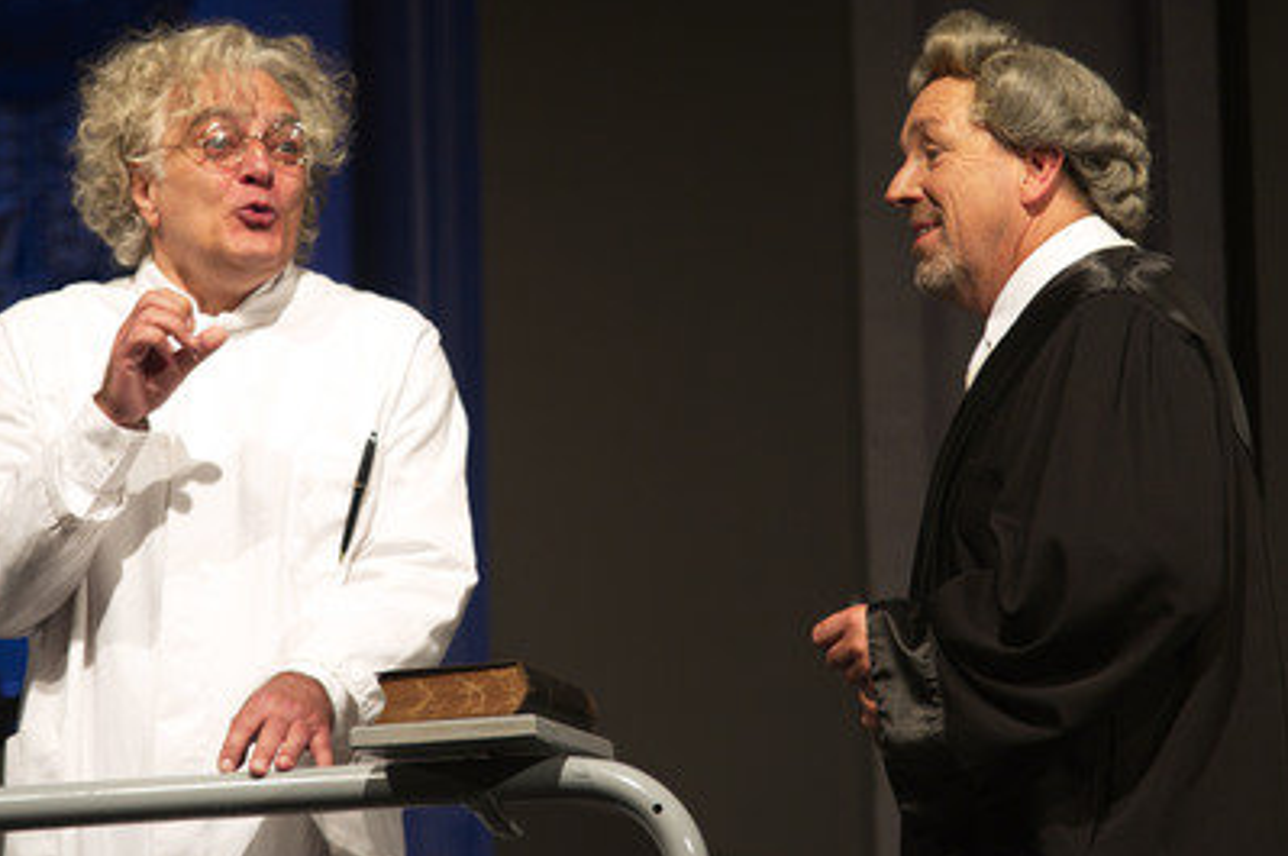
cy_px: 397
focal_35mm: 164
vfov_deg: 8.3
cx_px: 586
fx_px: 5860
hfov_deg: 12.5
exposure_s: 1/250
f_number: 4
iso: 1600
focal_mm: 145
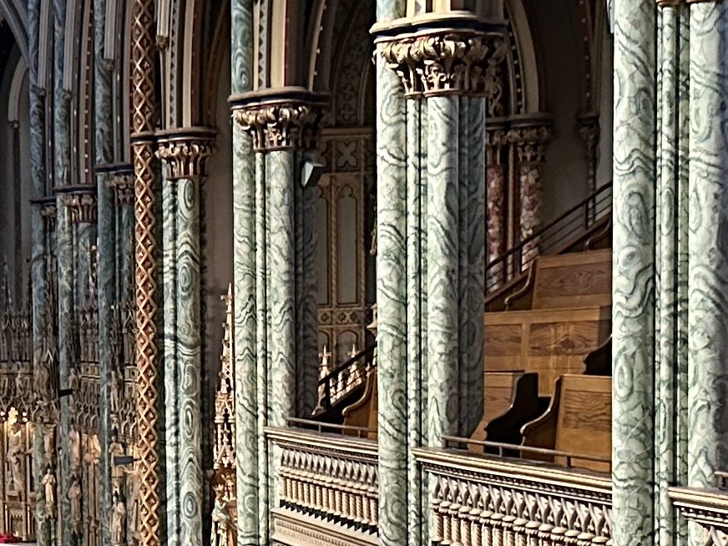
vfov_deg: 13.2
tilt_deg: -5.0
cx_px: -134
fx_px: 2334
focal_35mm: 111
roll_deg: +2.6
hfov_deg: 17.0
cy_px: 543
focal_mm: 6.86
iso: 800
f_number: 1.78
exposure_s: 1/30
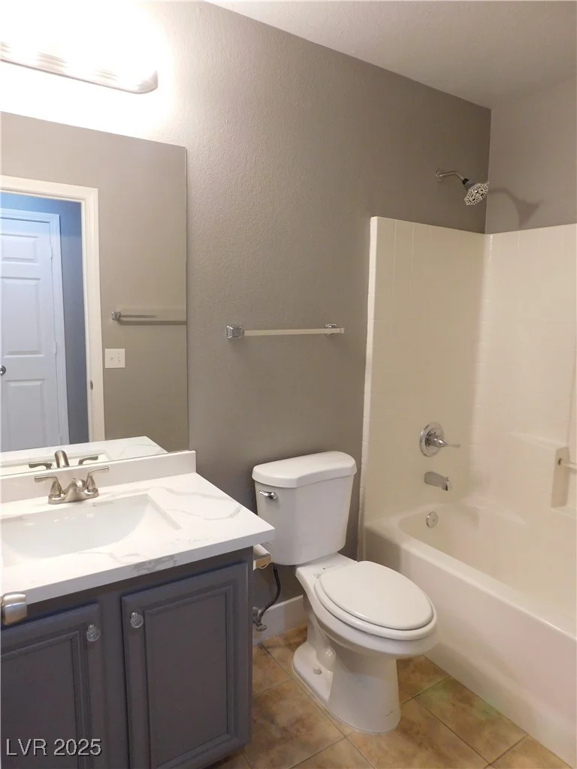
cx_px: 288
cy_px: 384
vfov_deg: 73.9
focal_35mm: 23
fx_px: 511
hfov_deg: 58.9
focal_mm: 4
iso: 200
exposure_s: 1/30
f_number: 3
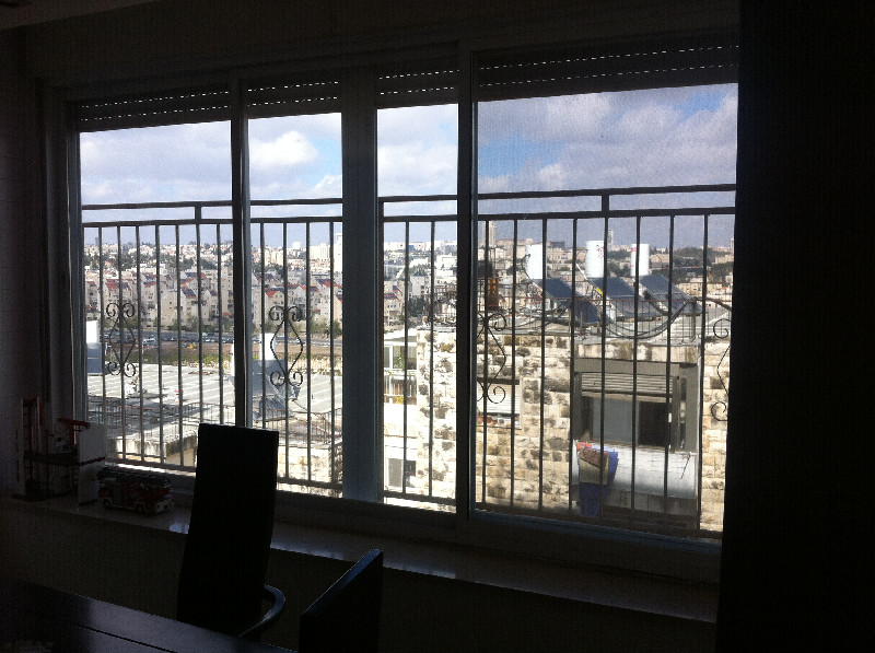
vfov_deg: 40.6
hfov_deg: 52.7
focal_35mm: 35
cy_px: 326
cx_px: 438
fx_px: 883
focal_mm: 3.85
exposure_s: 1/1117
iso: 80
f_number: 2.8
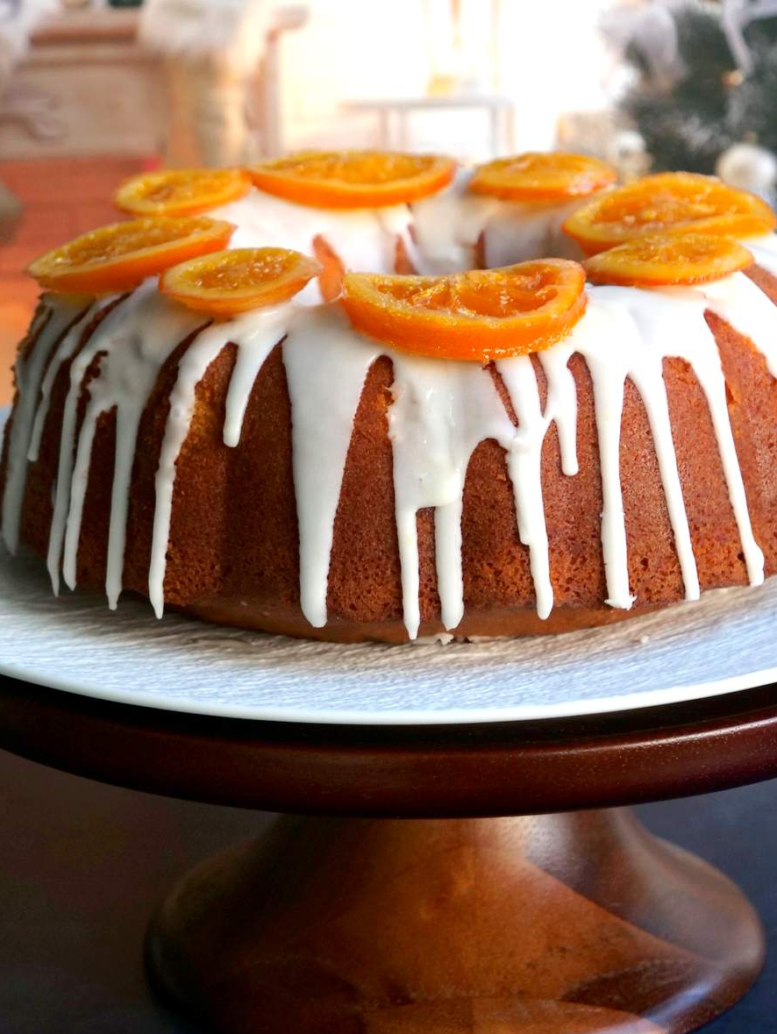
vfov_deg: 17.2
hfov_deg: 13.0
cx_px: 427
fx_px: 3408
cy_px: 393
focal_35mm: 114
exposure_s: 1/100
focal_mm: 42
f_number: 3.9
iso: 500
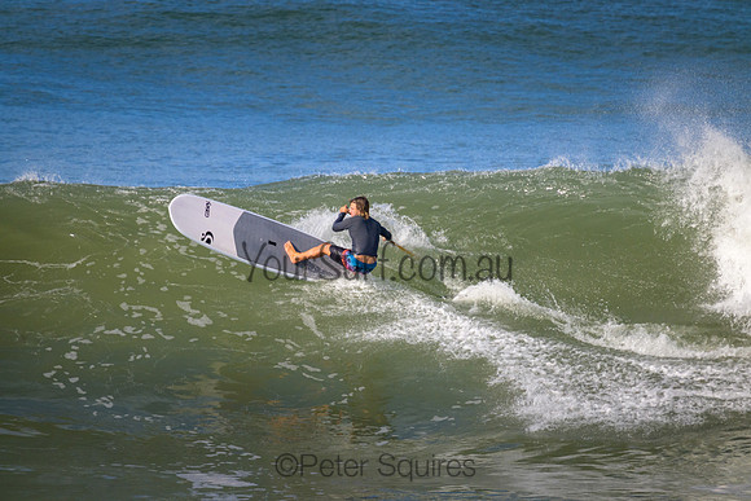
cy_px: 250
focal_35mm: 800
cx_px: 376
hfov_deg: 2.6
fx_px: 16692
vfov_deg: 1.7
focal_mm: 800
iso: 1100
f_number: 11
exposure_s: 1/2000
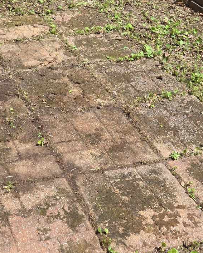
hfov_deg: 20.8
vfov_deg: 23.7
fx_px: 548
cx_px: 44
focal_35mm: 73
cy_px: -53
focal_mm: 6.25
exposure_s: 1/3521
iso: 80
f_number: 1.7
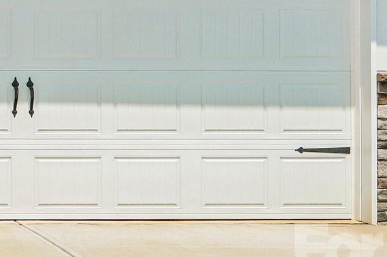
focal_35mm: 108
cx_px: -185
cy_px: -107
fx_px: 1161
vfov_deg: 12.2
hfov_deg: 17.2
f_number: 8
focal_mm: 20
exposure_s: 1/200
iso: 100
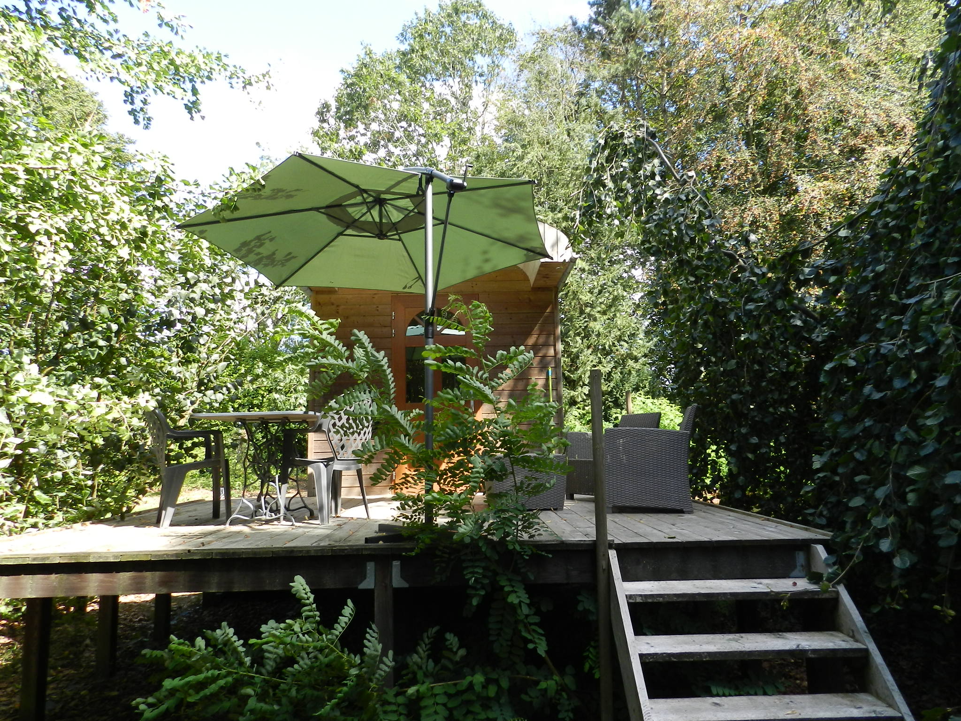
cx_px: 480
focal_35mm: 23
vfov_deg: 58.9
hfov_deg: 73.9
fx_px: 639
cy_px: 360
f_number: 3.4
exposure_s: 1/250
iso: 160
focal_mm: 4
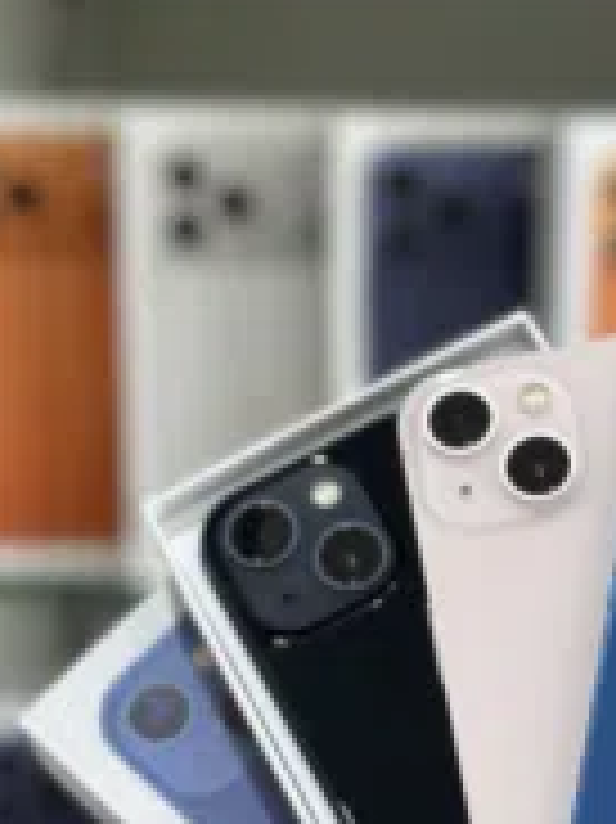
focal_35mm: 105
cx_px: 472
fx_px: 2494
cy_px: 720
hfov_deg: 14.0
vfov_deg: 18.5
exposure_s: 1/100
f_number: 1.78
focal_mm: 6.86
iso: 80
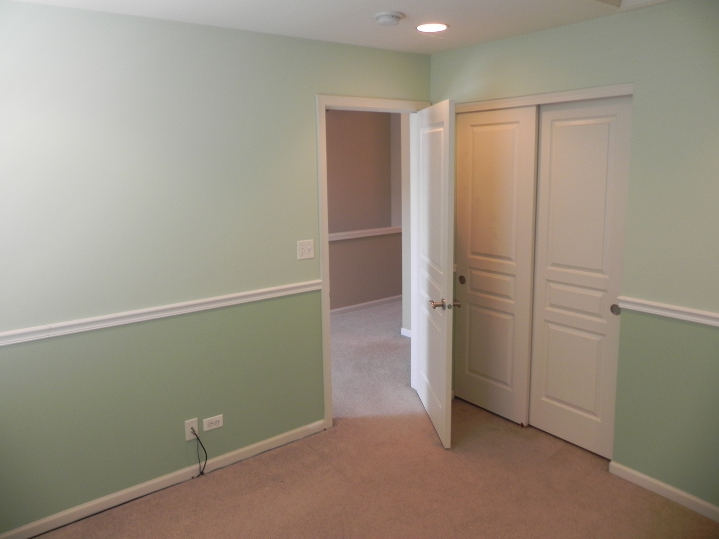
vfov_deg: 53.1
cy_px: 270
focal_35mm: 26
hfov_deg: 67.3
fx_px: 540
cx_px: 360
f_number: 2.8
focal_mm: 4.6
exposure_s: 1/30
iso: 199
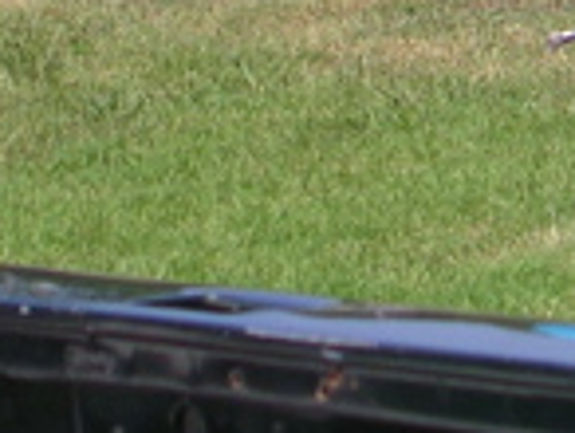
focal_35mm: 315
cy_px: -287
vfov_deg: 4.7
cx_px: 689
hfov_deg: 6.2
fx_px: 5241
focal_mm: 10.9
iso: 50
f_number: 3.7
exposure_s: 1/504
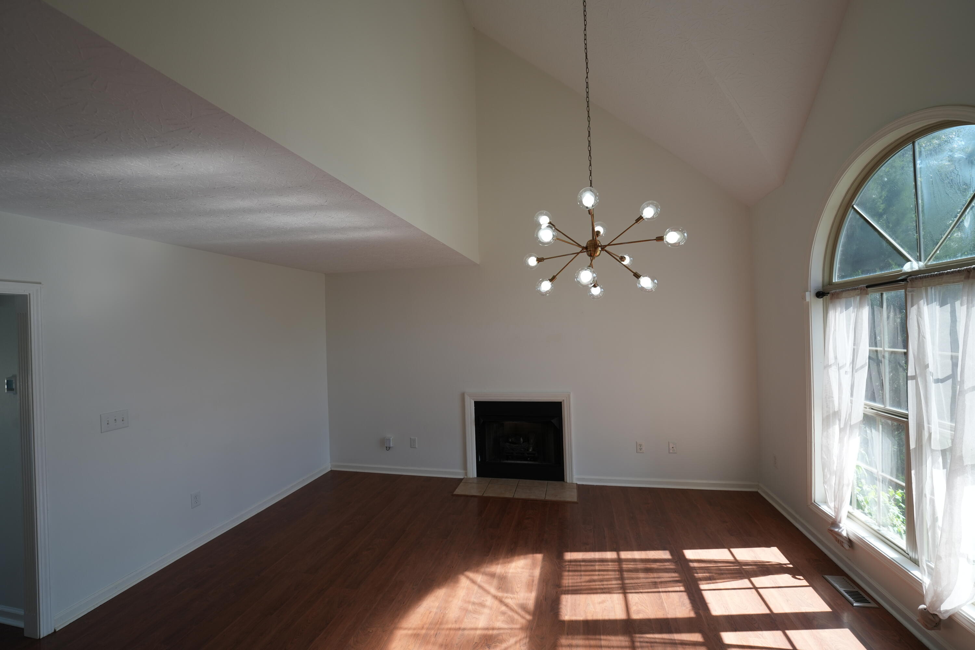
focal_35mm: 14
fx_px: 379
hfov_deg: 104.3
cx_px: 488
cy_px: 325
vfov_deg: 81.2
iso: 200
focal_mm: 14
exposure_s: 1/160
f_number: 4
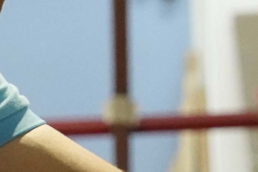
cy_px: 8
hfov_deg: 4.0
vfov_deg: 2.6
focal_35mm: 520
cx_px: 37
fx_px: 3726
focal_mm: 68
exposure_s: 1/100
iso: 8000
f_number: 5.6
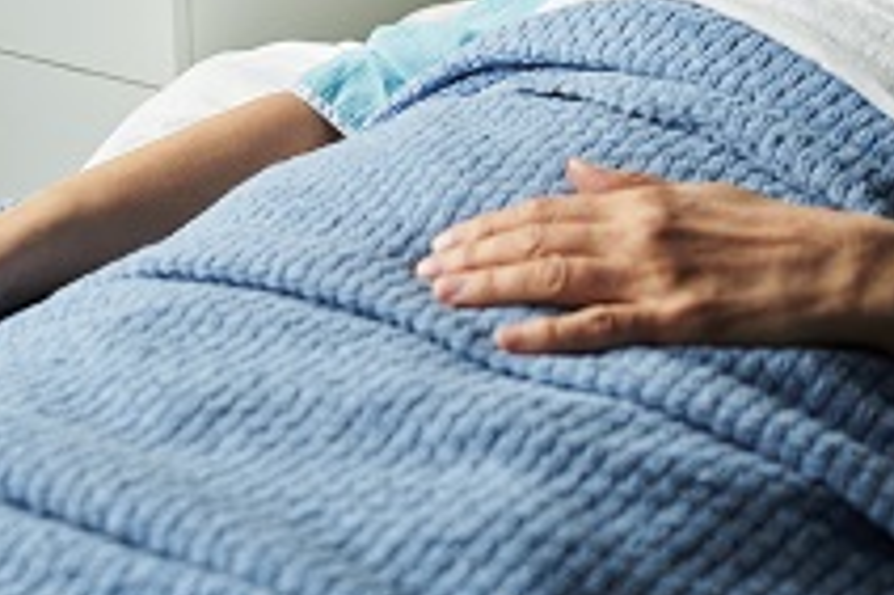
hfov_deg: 16.9
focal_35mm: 121
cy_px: -44
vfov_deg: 11.2
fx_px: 3002
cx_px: 498
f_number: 5
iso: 1000
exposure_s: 1/400
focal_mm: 50
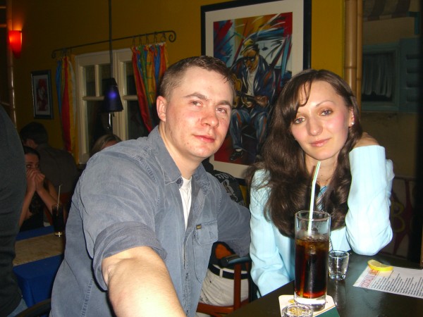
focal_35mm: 38
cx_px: 212
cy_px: 158
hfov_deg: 49.0
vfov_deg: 37.7
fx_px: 464
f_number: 2.8
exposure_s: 1/60
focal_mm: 7.9
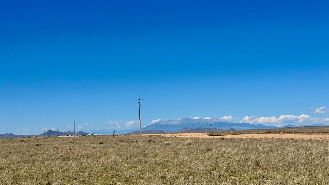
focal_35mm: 60
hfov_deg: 34.9
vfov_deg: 20.0
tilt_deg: +3.8
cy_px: 88
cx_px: 161
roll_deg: +1.3
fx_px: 523
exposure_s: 1/9009
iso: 64
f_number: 1.78
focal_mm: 6.76
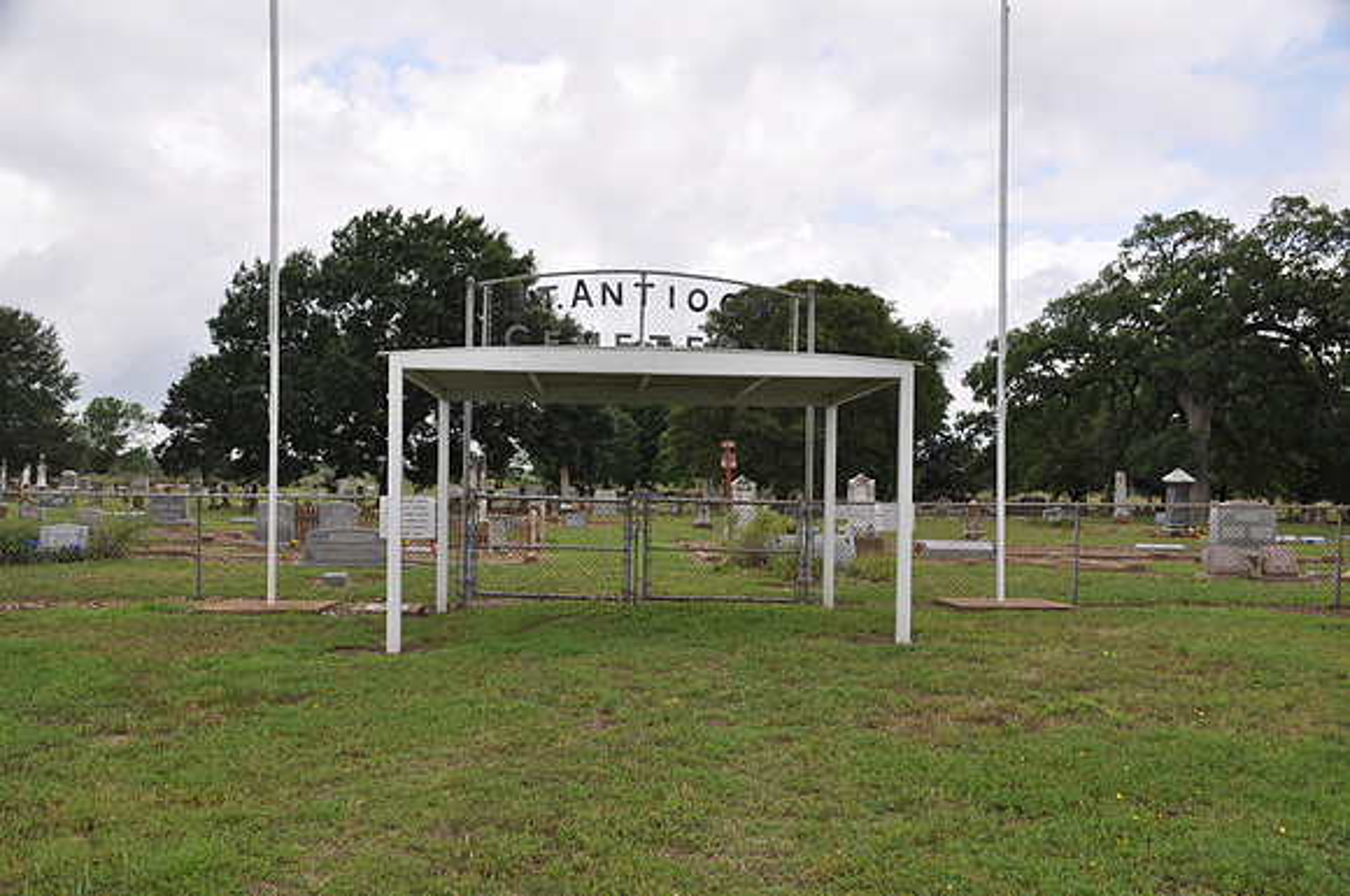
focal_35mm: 39
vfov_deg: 34.1
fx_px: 1460
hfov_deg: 49.6
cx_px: 675
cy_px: 448
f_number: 7.1
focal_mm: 26
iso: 200
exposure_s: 1/200
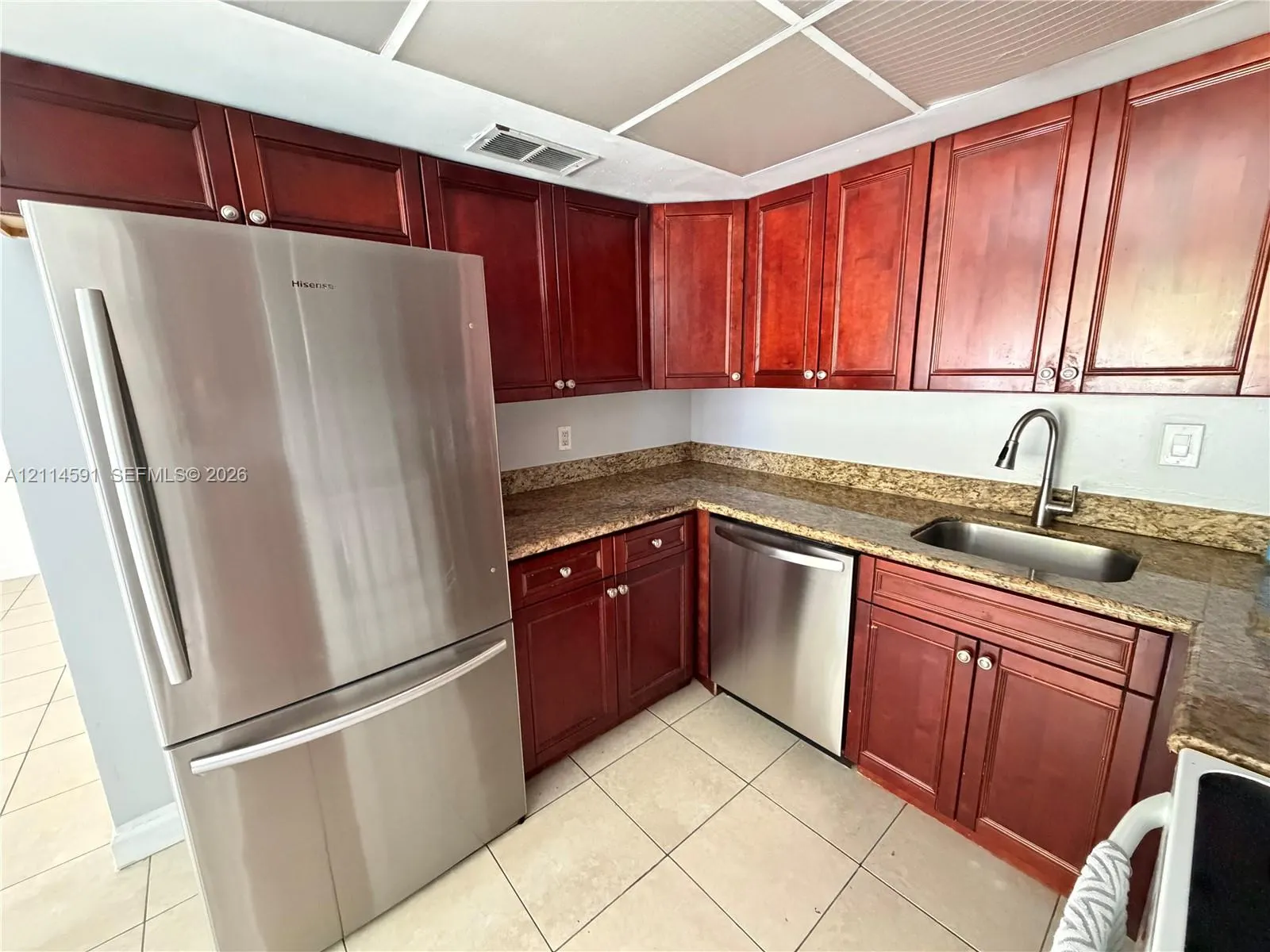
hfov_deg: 102.1
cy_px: 476
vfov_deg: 85.7
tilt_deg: -11.8
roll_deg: +1.8
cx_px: 635
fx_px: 514
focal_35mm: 14
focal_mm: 2.22
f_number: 2.2
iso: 1000
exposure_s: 1/60
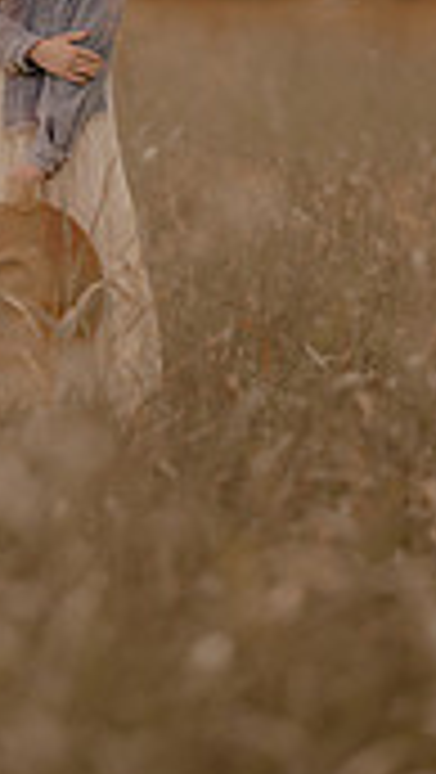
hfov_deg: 5.2
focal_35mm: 233
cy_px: -126
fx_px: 4779
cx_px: -9
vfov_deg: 9.1
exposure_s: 1/3200
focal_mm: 85
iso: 200
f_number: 1.4
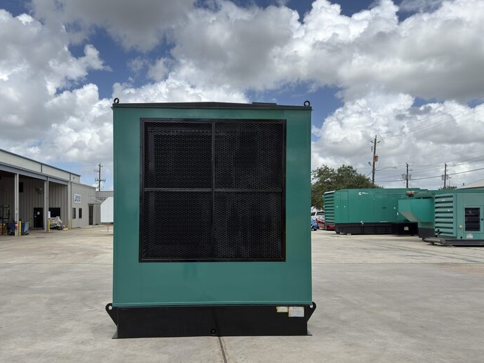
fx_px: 391
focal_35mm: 28
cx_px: 207
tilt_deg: +2.0
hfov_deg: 63.2
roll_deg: +1.9
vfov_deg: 49.6
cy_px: 206
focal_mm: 6.76
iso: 64
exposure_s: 1/3953
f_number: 1.78
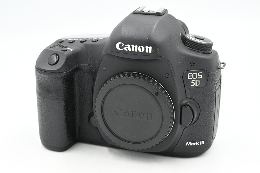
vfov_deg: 19.2
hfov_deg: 28.4
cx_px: 130
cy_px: 87
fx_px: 513
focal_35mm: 71
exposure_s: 1/15
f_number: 14
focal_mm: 68
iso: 200
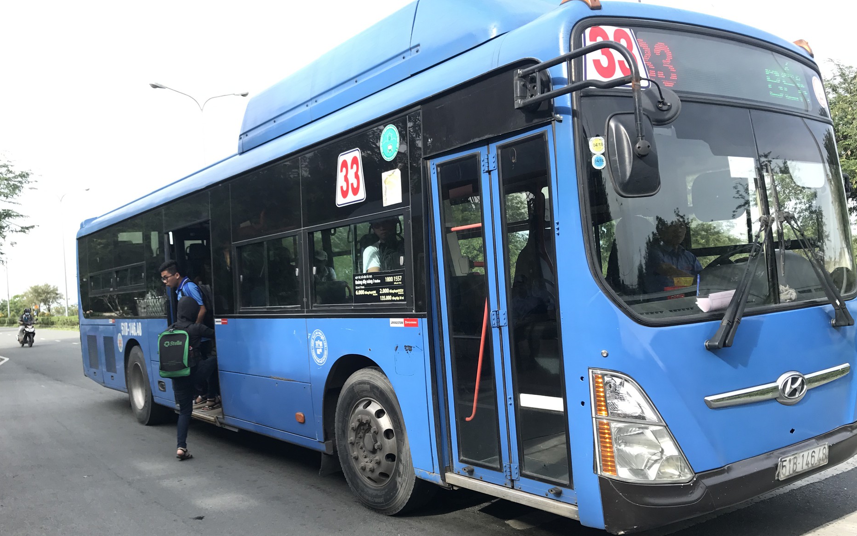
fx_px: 747
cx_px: 446
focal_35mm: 32
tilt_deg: -0.1
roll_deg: +3.7
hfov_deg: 59.6
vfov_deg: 39.3
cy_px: 317
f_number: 1.8
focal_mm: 3.99
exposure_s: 1/656
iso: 20
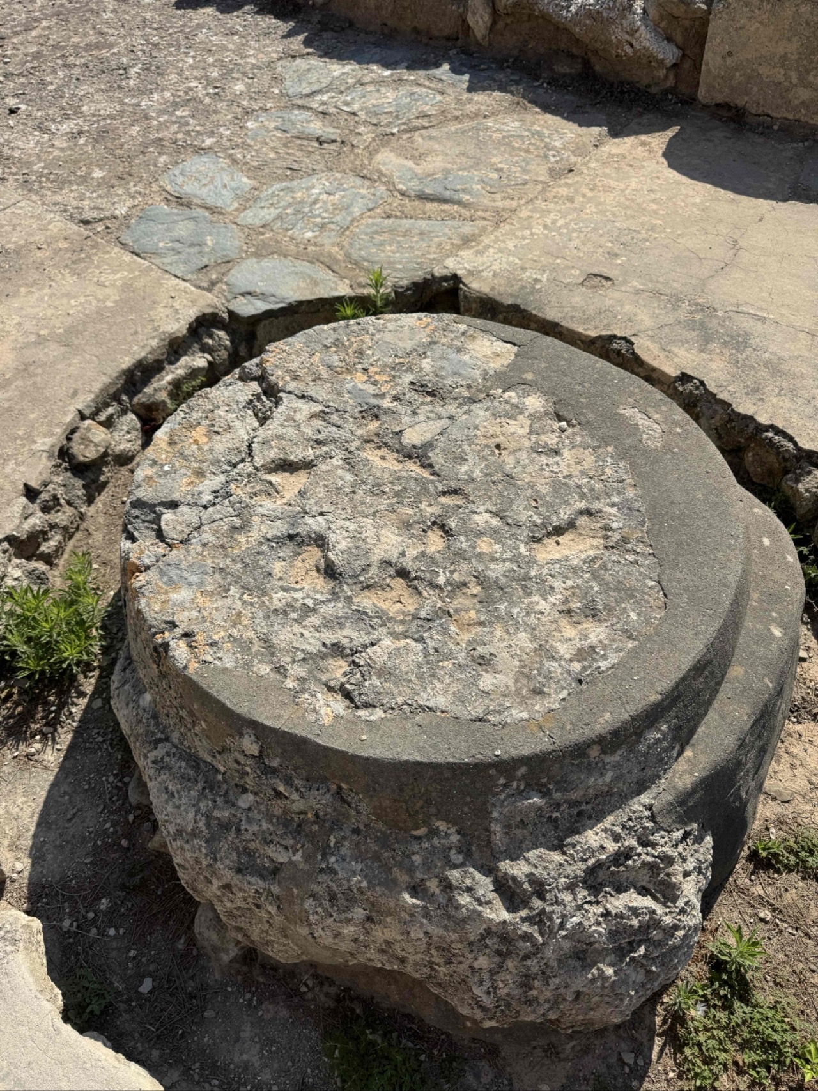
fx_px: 756
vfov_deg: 71.6
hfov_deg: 56.8
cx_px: 409
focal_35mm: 24
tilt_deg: -50.6
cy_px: 546
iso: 80
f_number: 1.78
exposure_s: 1/7092
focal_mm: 6.76
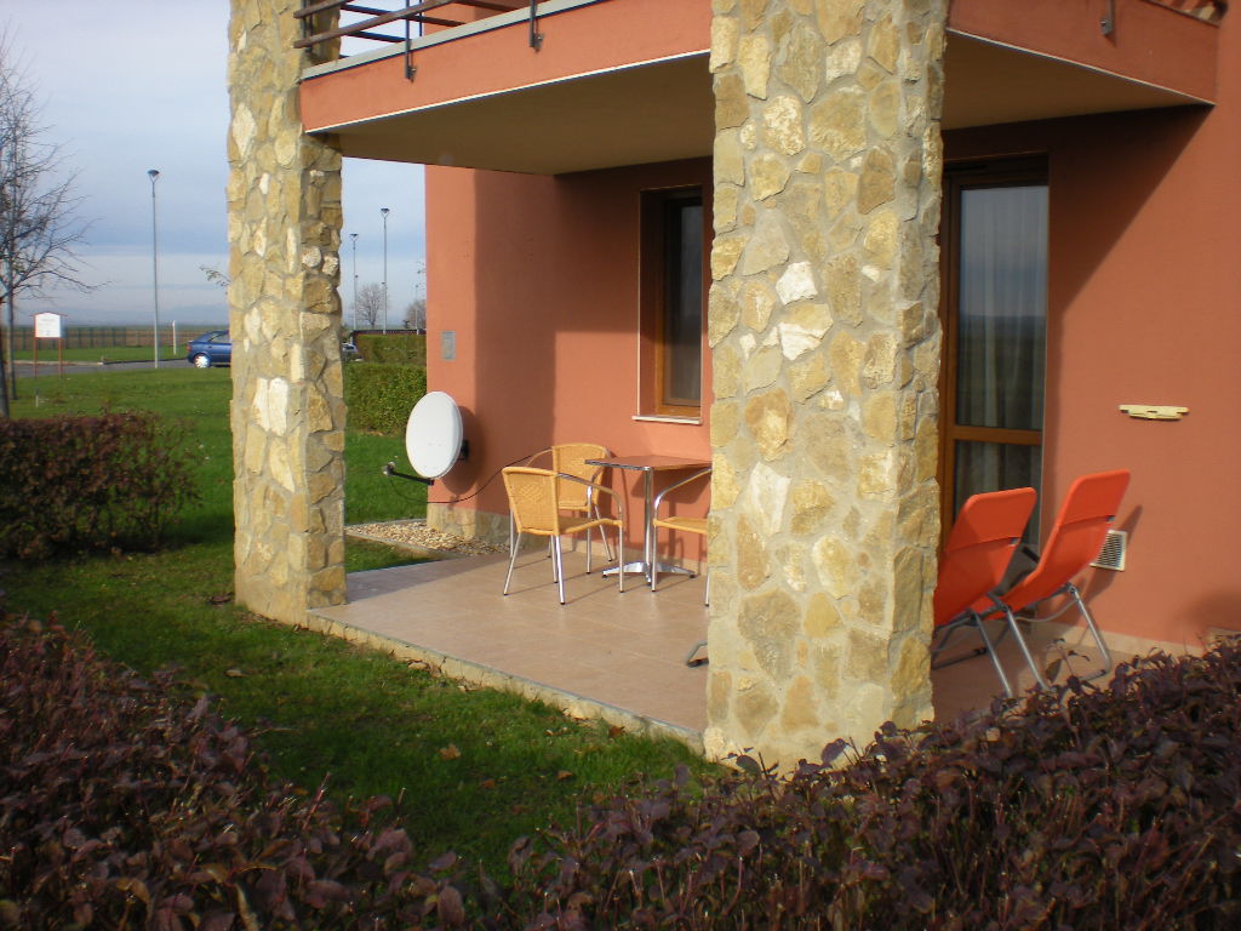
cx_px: 620
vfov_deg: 37.7
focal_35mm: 38
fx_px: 1362
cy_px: 466
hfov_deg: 49.0
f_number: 4.6
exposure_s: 1/298
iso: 64
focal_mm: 6.3
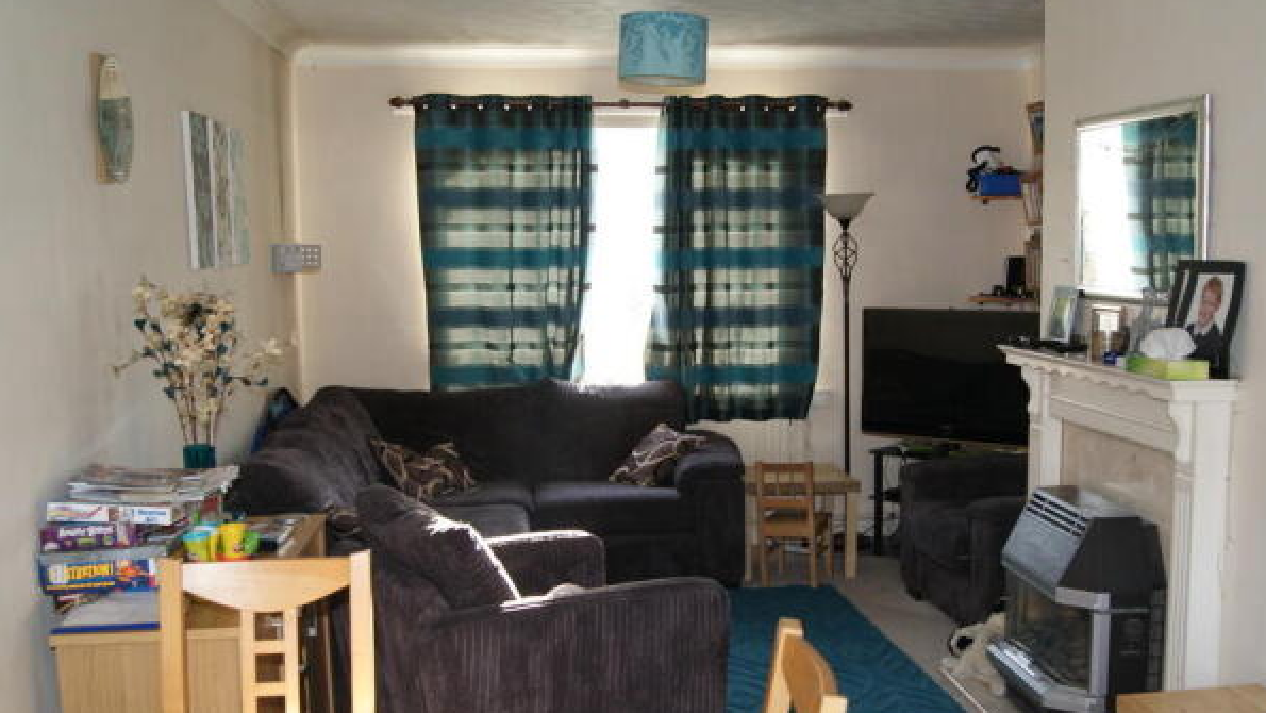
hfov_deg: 52.7
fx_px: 1276
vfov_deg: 31.2
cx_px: 690
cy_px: 405
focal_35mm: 38
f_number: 5.6
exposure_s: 1/60
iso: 400
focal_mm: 22
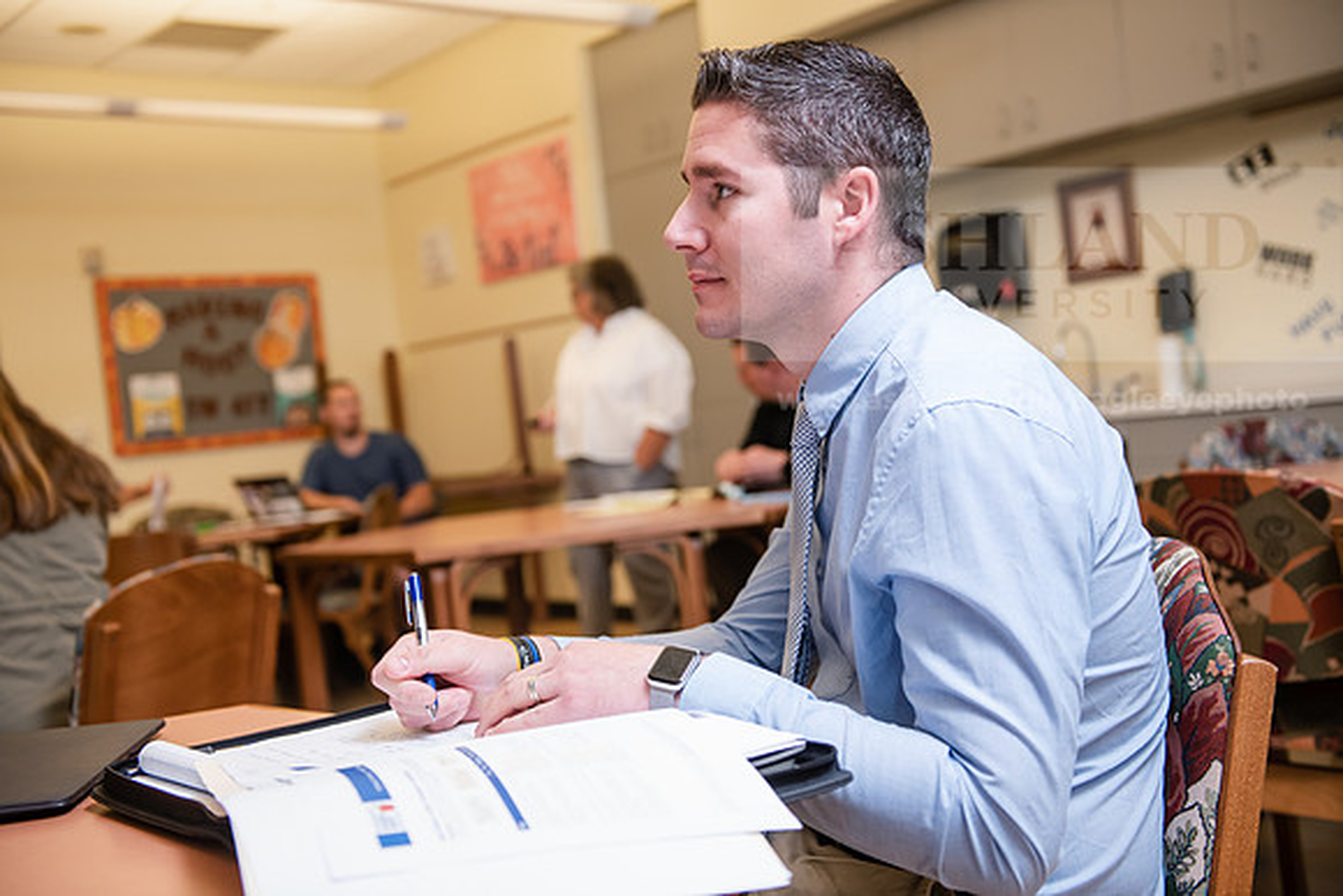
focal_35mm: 42
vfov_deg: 31.9
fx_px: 1567
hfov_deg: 46.4
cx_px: 672
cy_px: 448
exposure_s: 1/200
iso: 640
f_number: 3.2
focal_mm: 42
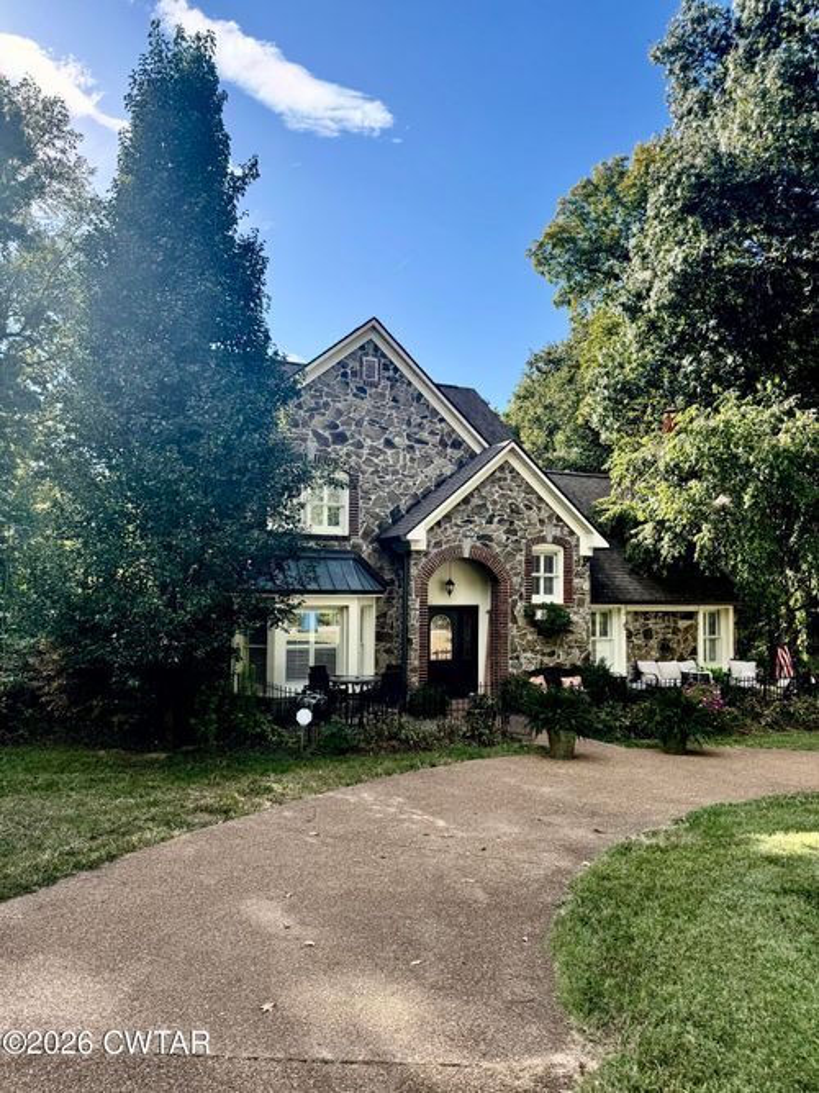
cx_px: 410
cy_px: 546
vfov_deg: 71.6
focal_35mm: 24
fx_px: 757
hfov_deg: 56.8
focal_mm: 6.76
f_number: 1.78
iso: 80
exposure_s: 1/1524
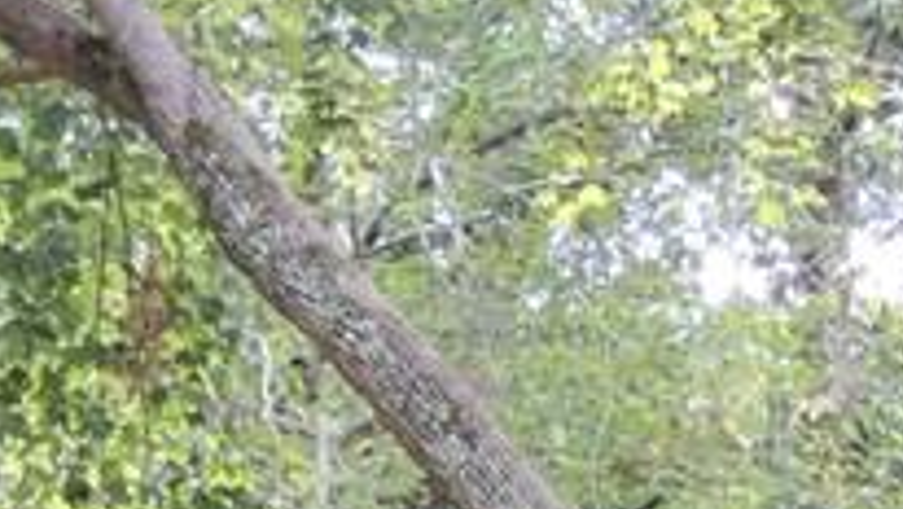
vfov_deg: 5.9
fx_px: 4551
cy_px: 1558
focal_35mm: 190
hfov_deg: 11.3
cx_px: 513
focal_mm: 6.2
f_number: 3.3
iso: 100
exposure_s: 1/50
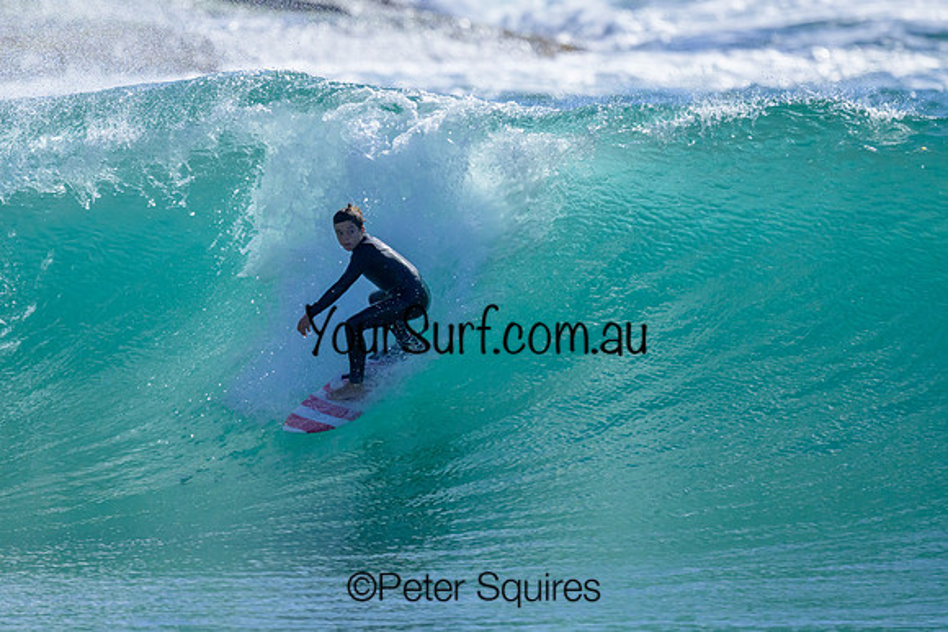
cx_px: 500
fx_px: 25806
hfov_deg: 2.1
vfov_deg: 1.4
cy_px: 313
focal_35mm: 980
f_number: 6.3
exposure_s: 1/2000
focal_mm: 800
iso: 2500
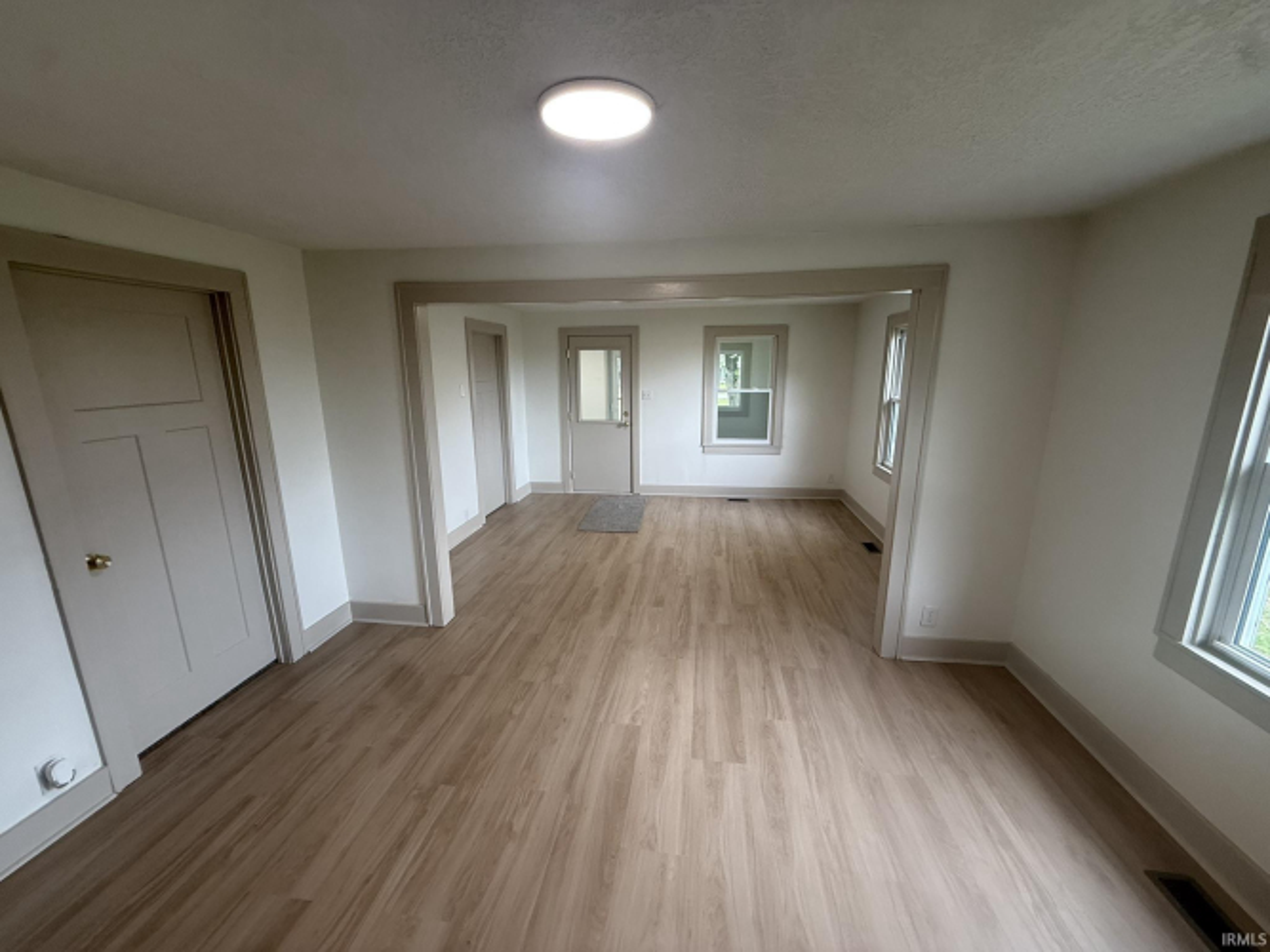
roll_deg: +0.7
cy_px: 476
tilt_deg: -10.6
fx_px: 514
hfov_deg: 102.1
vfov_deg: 85.7
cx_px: 635
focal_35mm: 14
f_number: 2.2
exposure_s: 1/120
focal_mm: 2.22
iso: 160
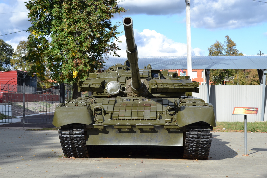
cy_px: 89
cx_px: 134
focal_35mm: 75
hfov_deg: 27.0
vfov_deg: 18.2
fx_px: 556
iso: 100
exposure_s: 1/200
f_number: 7.1
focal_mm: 50
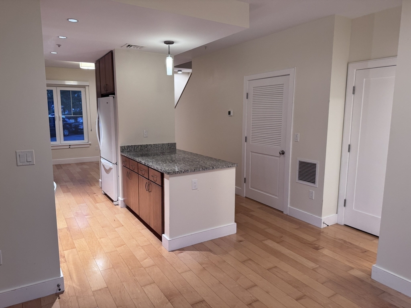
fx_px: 285
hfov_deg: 71.6
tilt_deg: -9.2
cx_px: 206
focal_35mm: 24
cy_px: 154
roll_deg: -0.5
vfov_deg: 56.8
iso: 125
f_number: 1.78
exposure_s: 1/60
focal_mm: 6.76
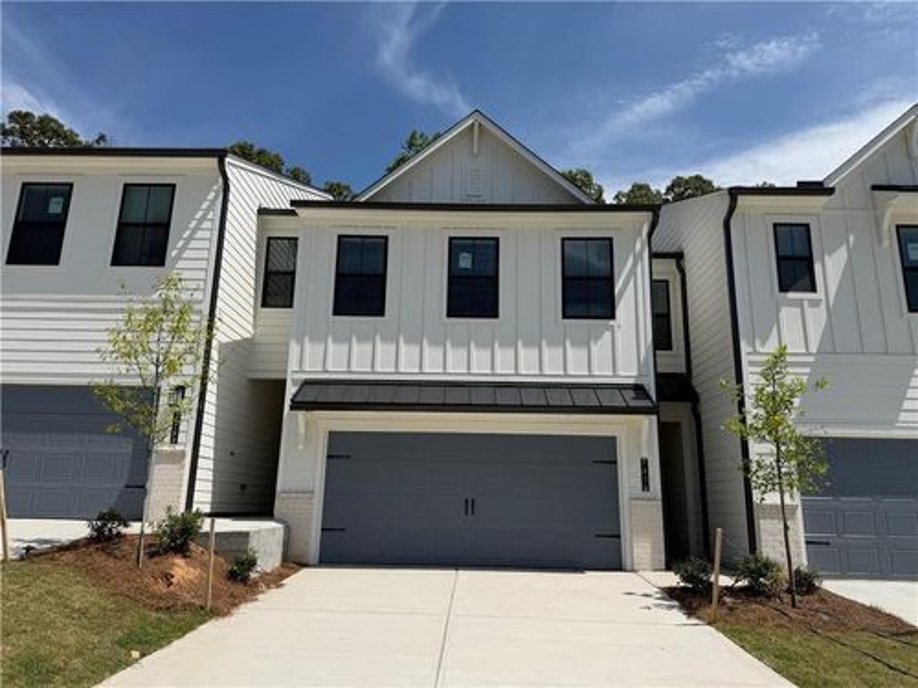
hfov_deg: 71.6
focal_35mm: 24
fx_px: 636
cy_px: 344
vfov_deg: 56.8
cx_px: 459
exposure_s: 1/9091
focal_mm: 6.76
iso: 80
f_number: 1.78
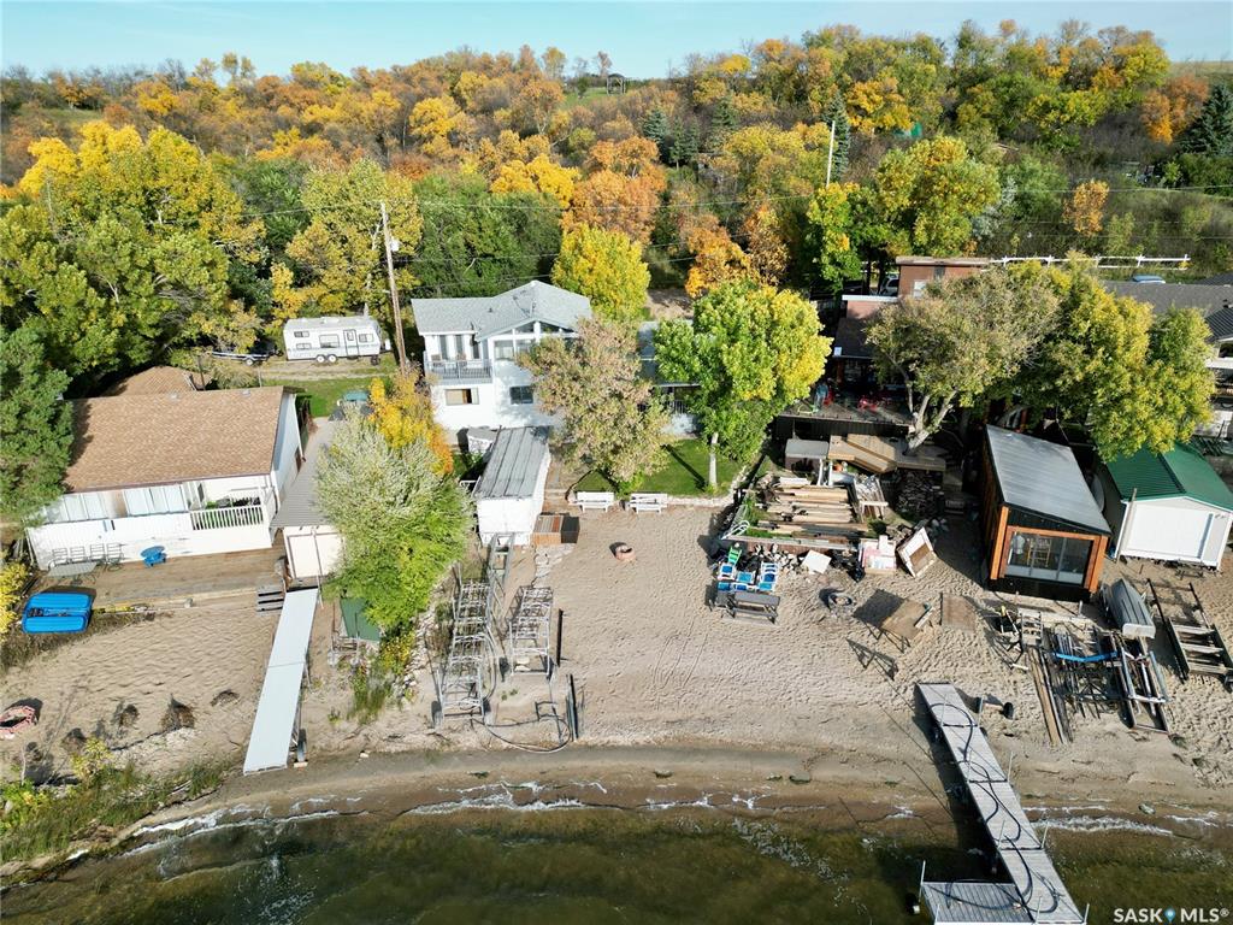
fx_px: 855
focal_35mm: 24
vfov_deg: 56.8
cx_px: 616
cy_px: 462
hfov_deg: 71.6
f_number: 1.7
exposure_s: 1/2500
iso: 200
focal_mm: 6.72
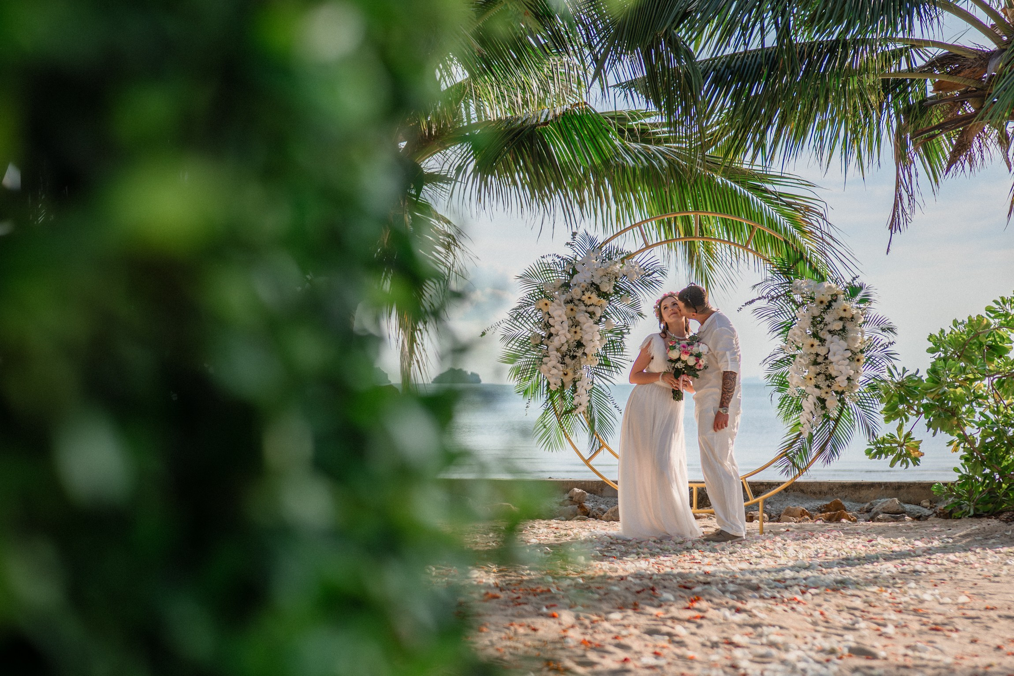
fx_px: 1683
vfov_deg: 22.7
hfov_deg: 33.5
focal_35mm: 60
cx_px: 456
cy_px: 316
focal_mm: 50
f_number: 2.2
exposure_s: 1/3200
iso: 200
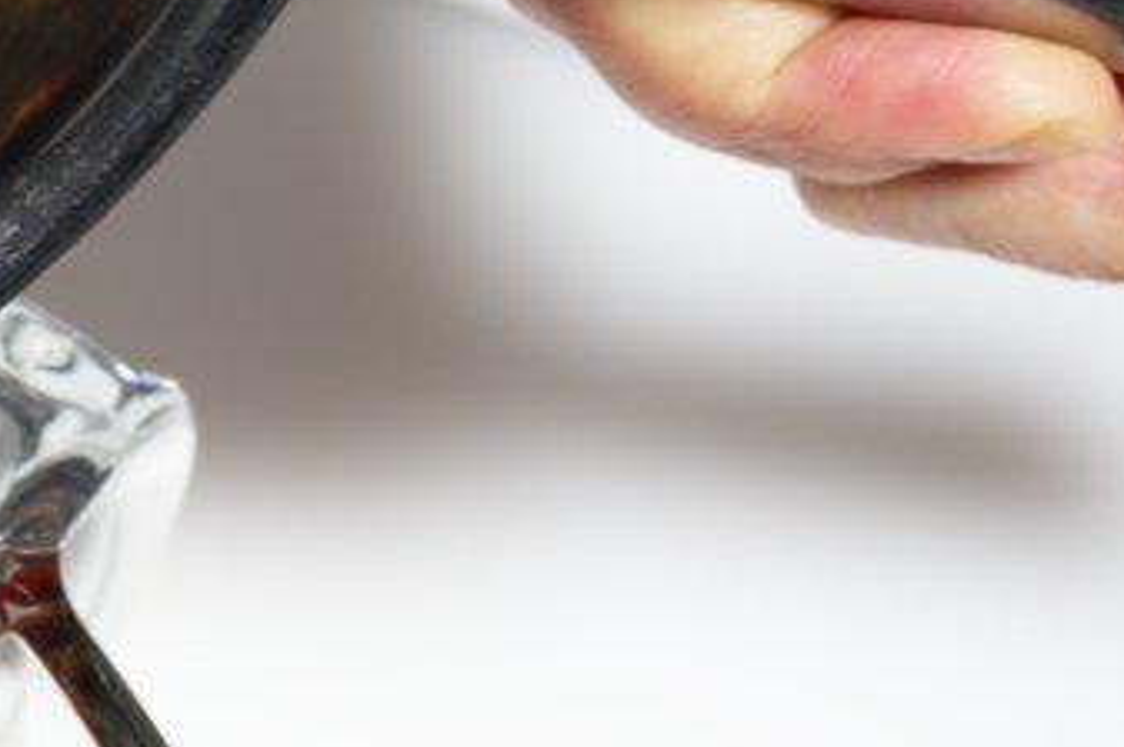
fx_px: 5115
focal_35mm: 164
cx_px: -857
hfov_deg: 11.7
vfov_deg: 8.3
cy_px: 560
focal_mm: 46
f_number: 8
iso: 100
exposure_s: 1/100
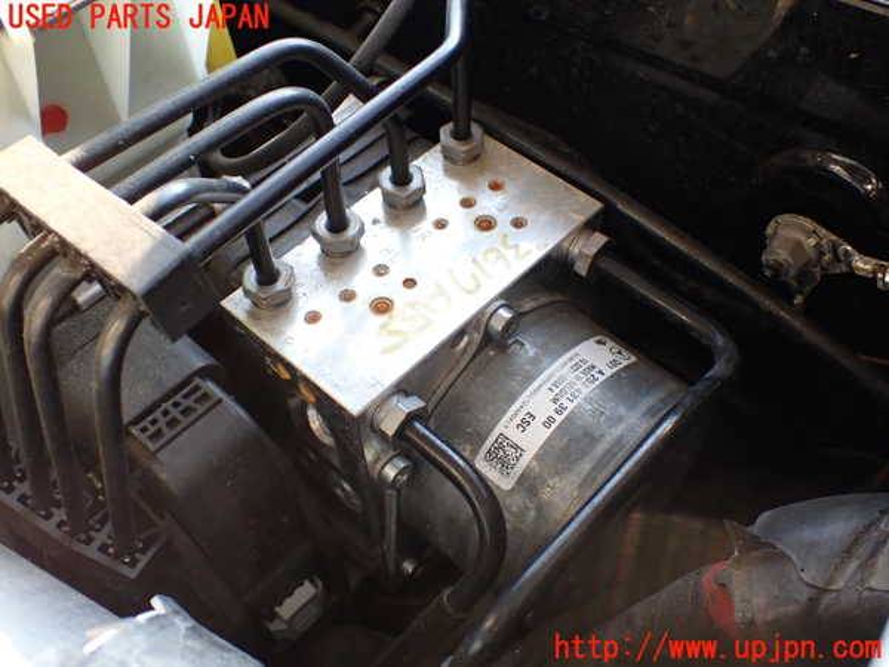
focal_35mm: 38
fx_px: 976
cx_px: 444
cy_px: 334
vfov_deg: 37.7
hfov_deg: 49.0
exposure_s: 1/160
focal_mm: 6.83
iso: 320
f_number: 2.7
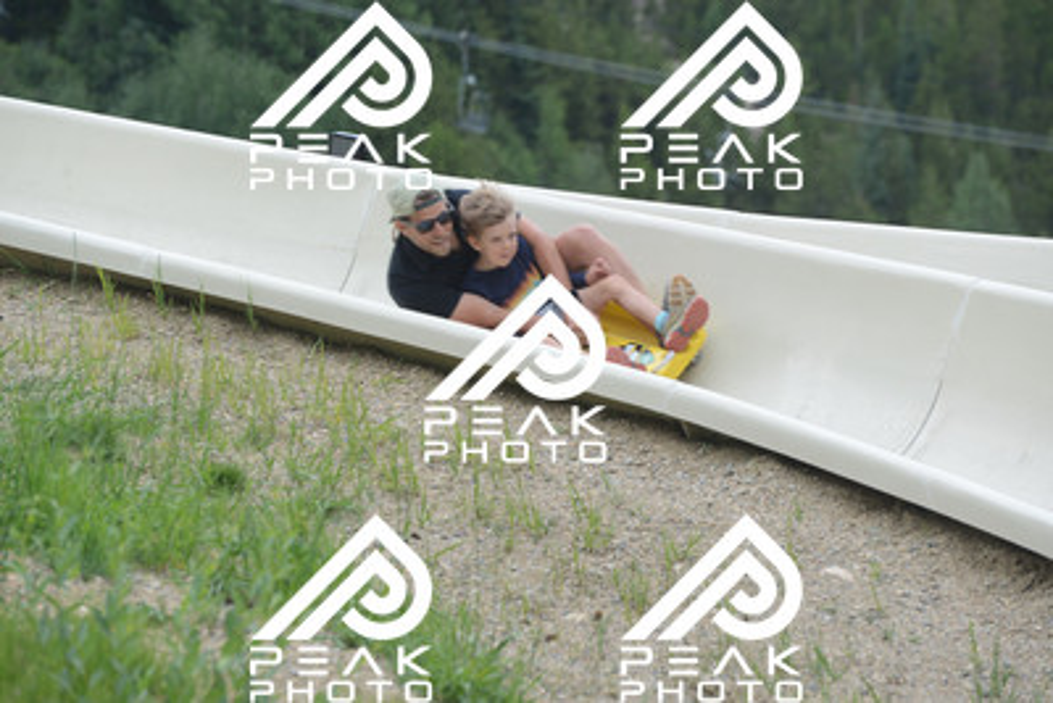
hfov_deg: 10.5
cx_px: 526
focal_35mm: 195
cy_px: 352
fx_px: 5705
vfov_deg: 7.0
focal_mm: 195
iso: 560
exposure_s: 1/640
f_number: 6.3
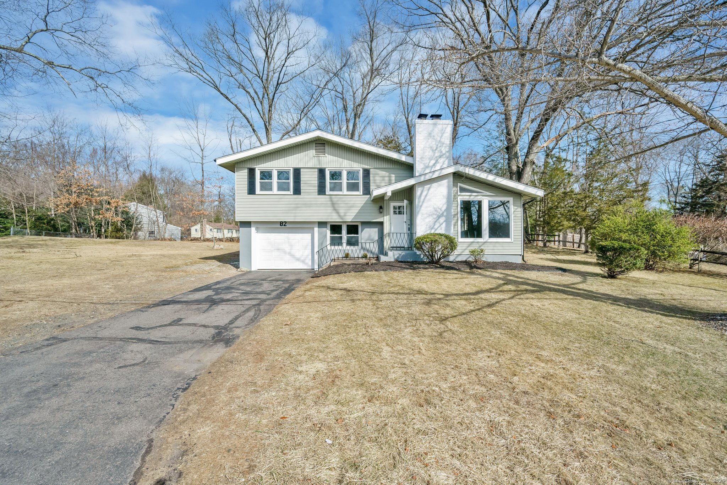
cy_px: 242
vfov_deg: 77.3
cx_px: 364
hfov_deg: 100.4
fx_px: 303
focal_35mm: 15
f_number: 9
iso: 400
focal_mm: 15
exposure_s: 1/1000
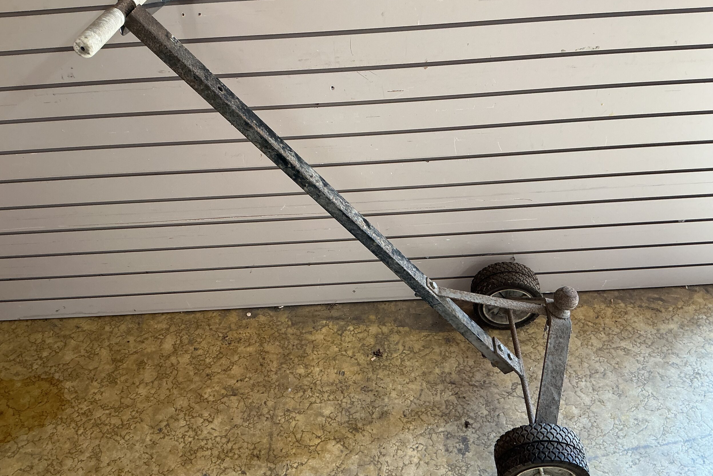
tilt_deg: -38.6
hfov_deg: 60.3
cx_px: 366
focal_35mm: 31
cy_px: 235
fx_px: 614
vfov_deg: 42.3
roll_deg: +4.9
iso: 40
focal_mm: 3
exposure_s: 1/60
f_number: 1.8
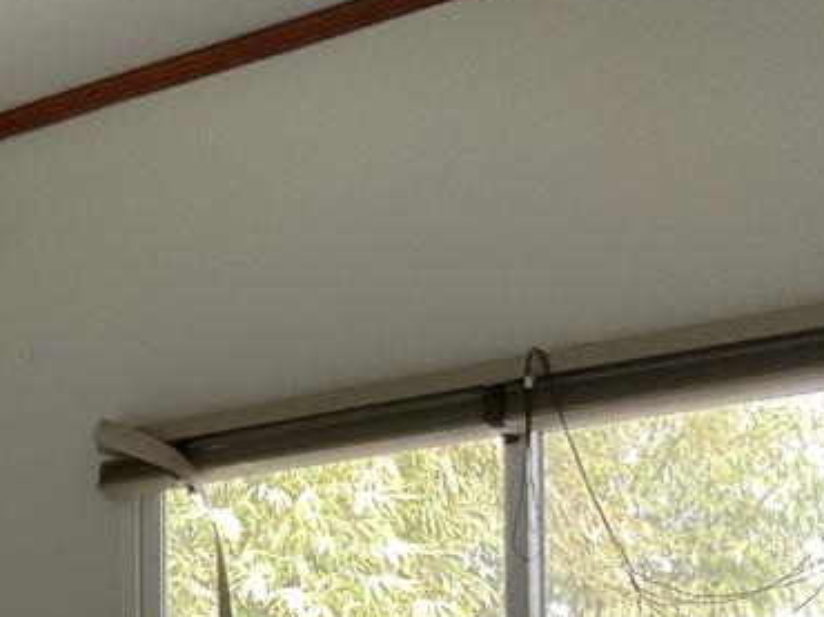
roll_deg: +0.7
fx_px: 2141
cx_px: -400
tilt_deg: -0.2
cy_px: 853
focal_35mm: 90
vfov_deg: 15.4
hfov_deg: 19.2
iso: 64
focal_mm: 3
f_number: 1.8
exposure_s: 1/100
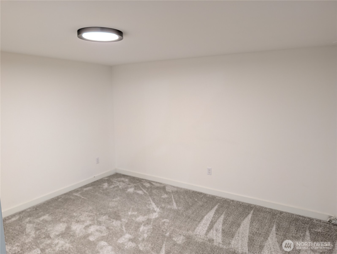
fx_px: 234
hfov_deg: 71.5
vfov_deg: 56.9
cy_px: 127
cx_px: 168
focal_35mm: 24
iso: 47
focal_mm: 6.9
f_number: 1.68
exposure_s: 1/30
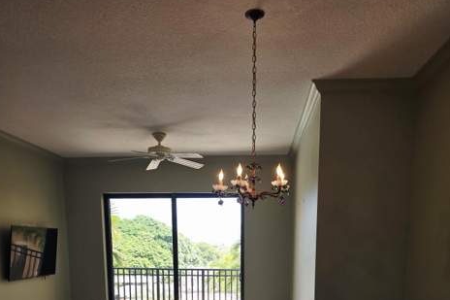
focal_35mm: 33
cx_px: 224
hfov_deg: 57.2
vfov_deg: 36.1
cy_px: 298
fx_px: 412
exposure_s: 1/60.2
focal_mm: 6.3
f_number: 1.7
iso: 20
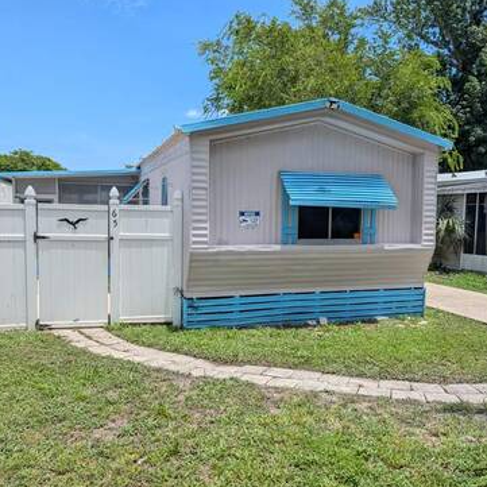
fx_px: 478
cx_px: 268
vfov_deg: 54.0
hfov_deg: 53.9
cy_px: 254
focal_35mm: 30
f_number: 1.68
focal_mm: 6.9
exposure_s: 1/1435
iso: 20
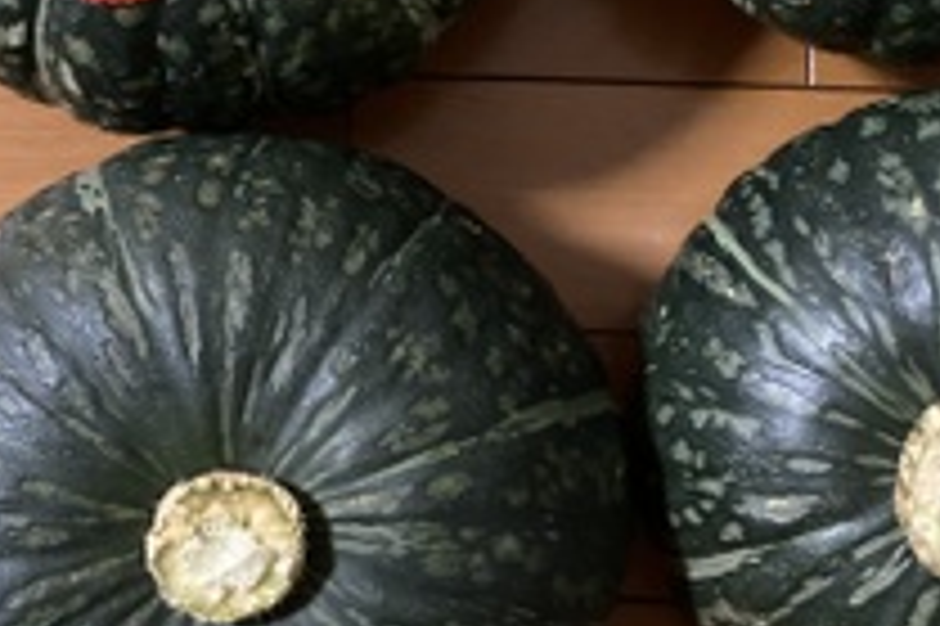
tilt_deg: -82.1
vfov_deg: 20.0
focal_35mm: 67
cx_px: 553
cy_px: 90
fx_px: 1748
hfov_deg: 30.0
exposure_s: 1/25
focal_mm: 3.99
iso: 640
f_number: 1.8
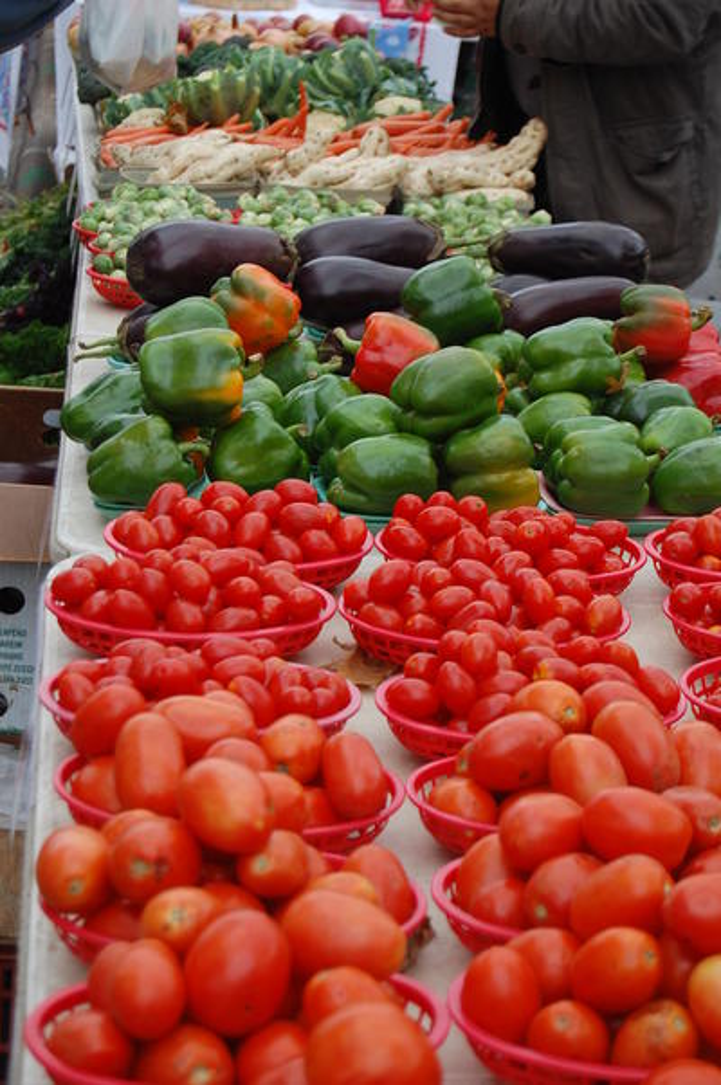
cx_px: 360
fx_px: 2484
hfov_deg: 16.5
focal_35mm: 82
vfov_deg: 24.6
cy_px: 542
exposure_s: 1/125
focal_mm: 55
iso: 320
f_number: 5.6
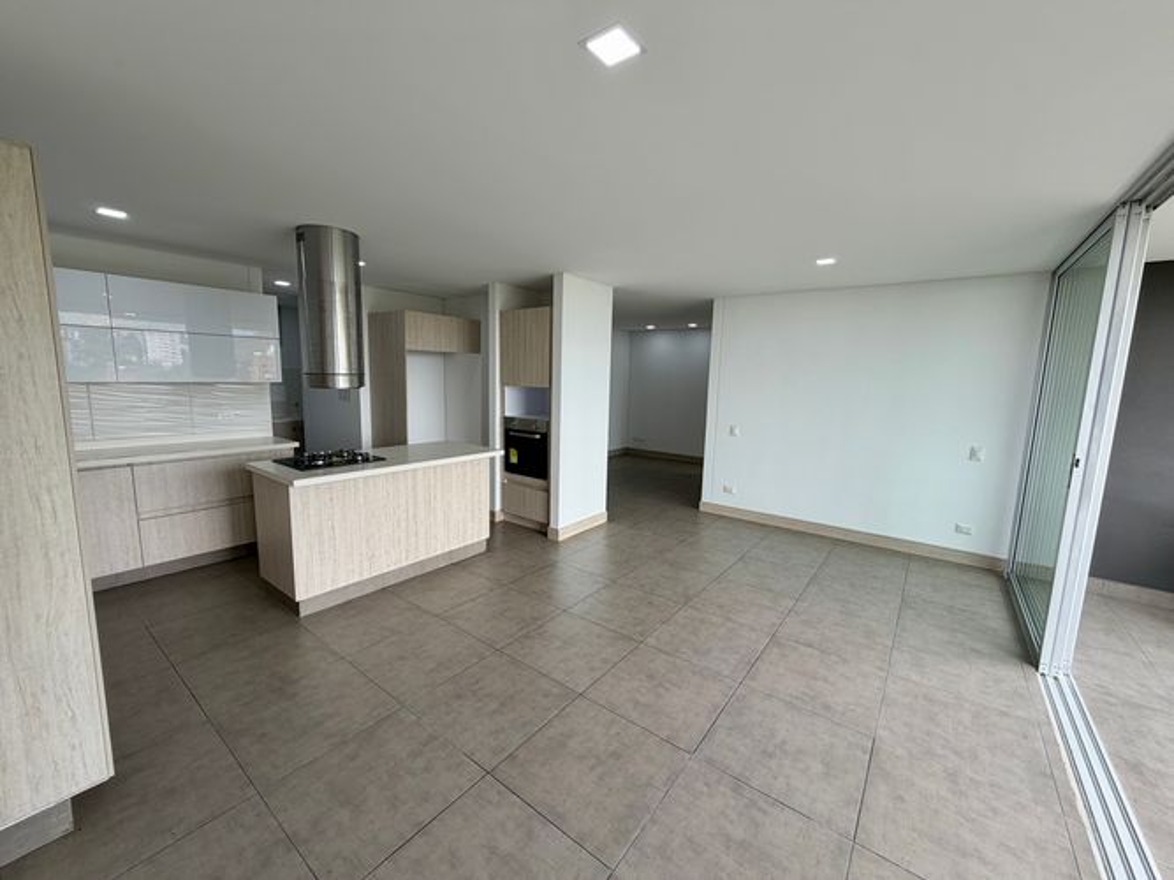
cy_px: 440
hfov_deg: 102.1
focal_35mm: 14
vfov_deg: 85.7
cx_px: 587
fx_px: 475
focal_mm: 2.22
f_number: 2.2
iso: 50
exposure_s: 1/121
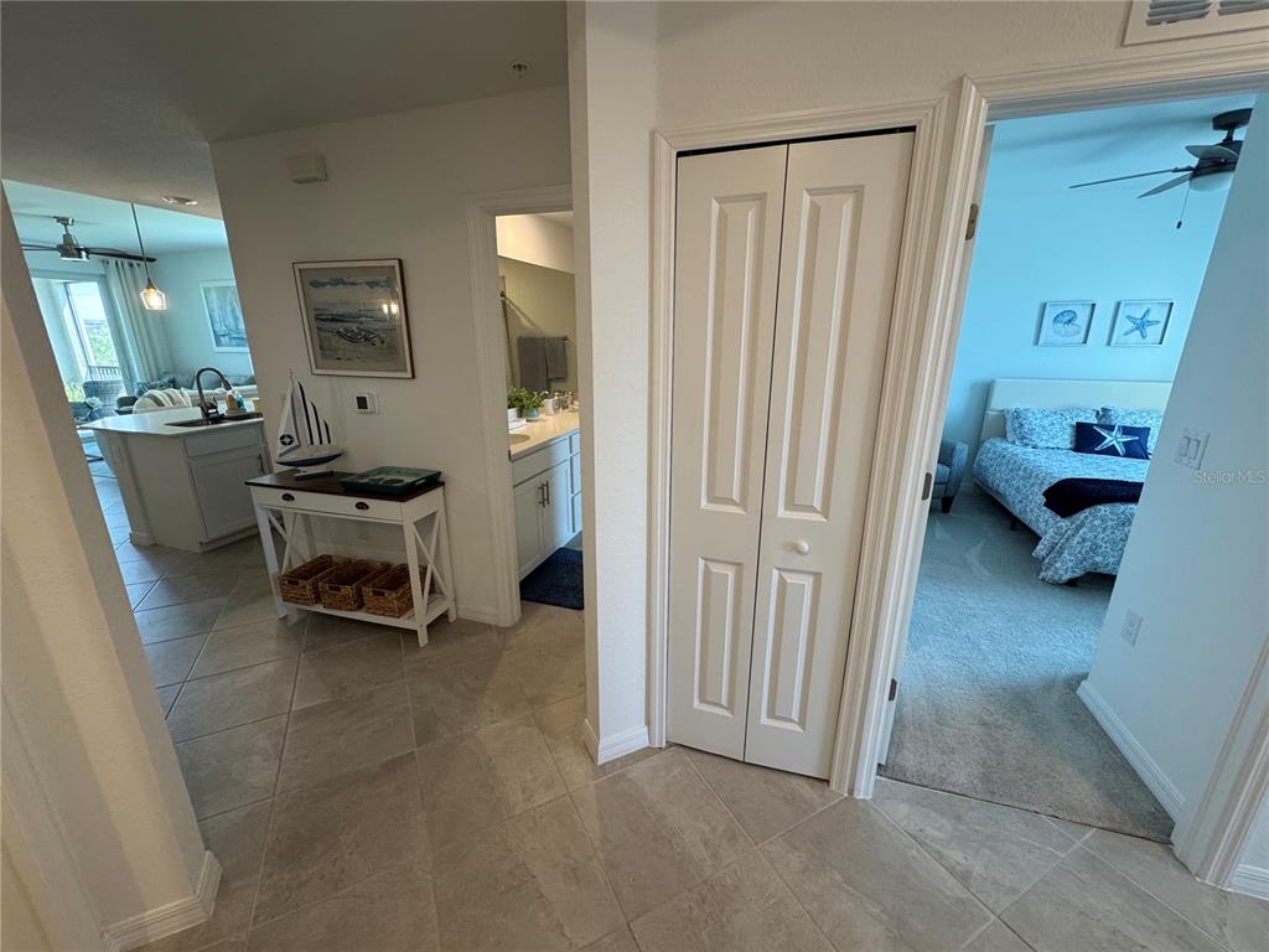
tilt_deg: -15.3
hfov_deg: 102.1
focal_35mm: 14
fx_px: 513
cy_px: 476
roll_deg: -0.2
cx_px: 634
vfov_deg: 85.7
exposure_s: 1/120
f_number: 2.2
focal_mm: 2.22
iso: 200
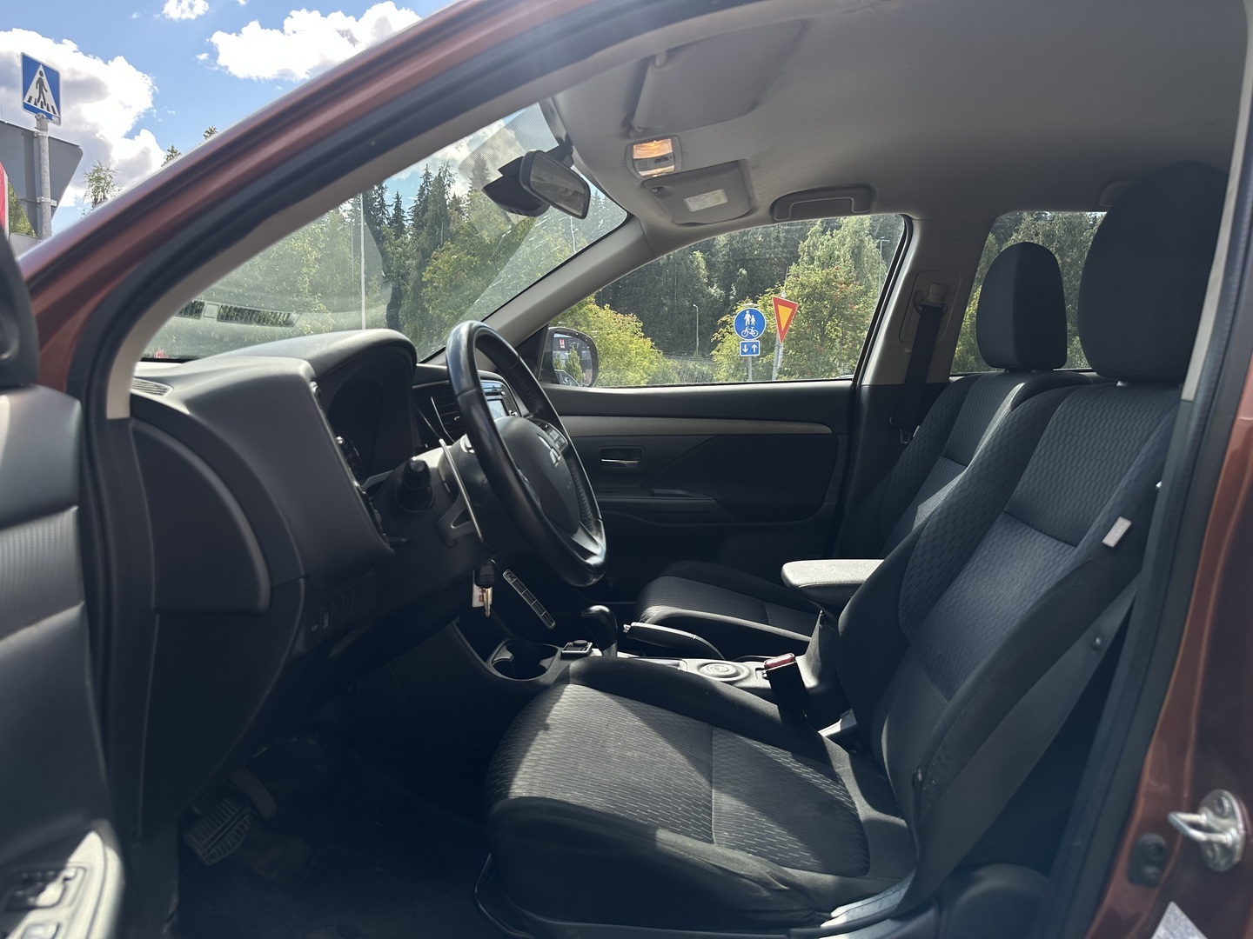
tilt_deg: -5.4
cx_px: 626
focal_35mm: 24
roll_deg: -0.4
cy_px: 470
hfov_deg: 71.6
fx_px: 869
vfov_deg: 56.8
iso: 80
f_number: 1.78
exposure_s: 1/1374
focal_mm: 6.86
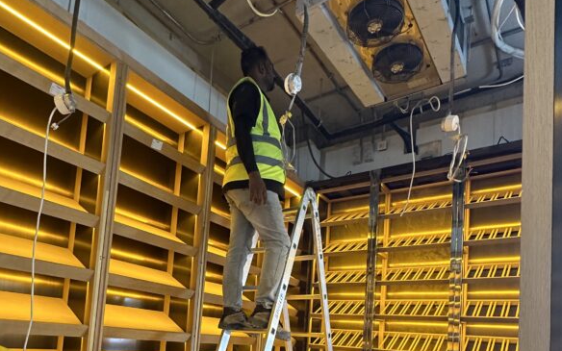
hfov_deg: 70.3
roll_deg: -4.8
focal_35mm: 26
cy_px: 309
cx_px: 260
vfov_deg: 43.9
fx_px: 398
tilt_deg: +4.6
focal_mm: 2.22
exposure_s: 1/51
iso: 320
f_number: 2.2
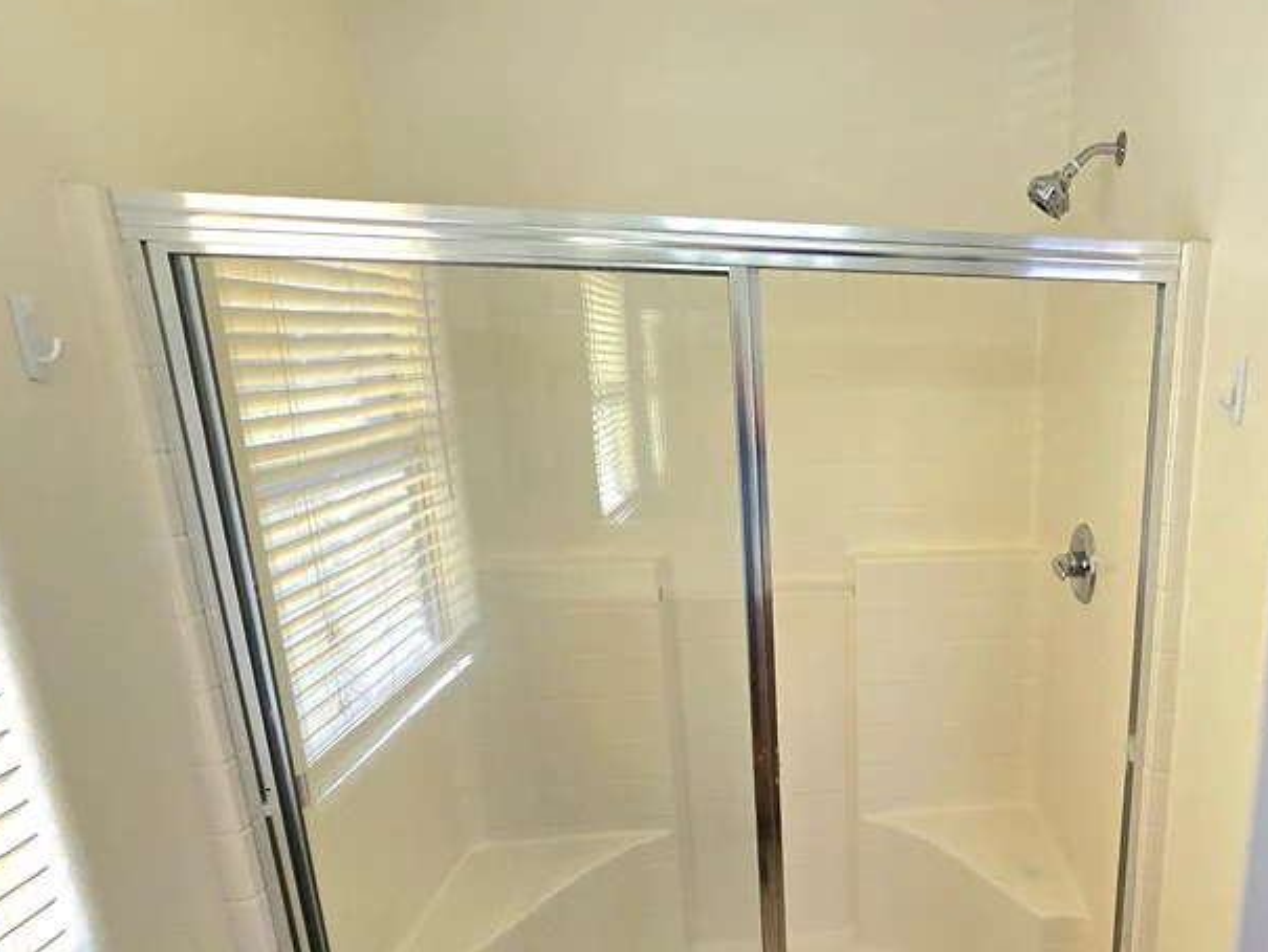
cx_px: 977
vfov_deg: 60.4
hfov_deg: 70.3
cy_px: 585
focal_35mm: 22
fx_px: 806
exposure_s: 1/286
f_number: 2.2
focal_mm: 2.2
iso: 50
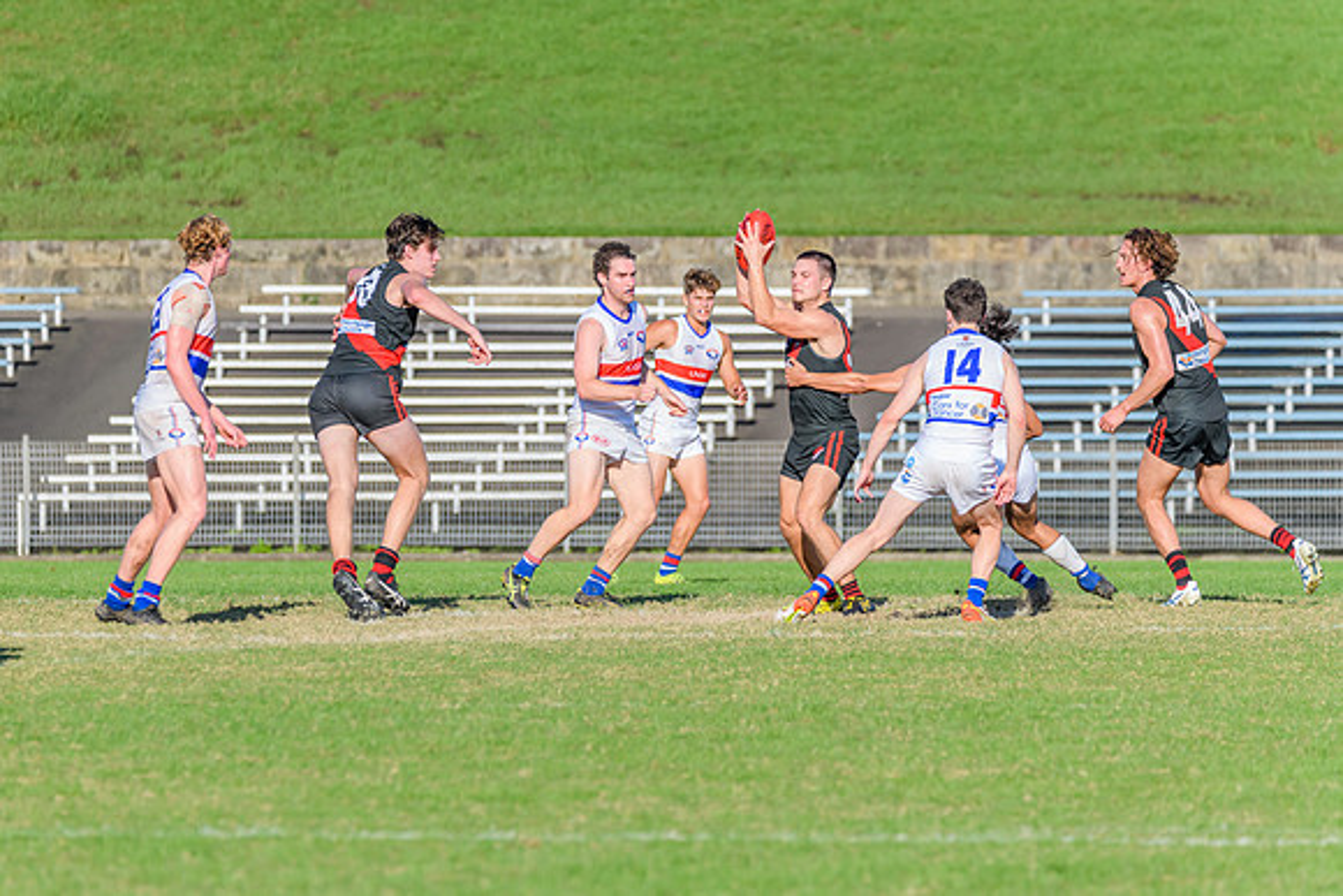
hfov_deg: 5.1
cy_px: 439
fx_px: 15101
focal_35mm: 405
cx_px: 594
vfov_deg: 3.4
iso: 800
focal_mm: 360
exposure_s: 1/2000
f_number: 8
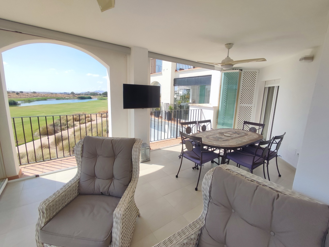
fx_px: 152
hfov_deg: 94.5
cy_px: 124
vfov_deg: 78.2
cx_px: 164
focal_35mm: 16
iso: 50
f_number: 2.2
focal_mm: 1.65
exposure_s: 1/1208
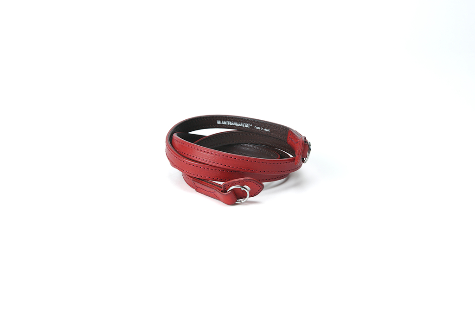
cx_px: 238
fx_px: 924
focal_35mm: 70
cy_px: 158
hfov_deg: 28.8
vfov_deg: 19.5
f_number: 13
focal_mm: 70
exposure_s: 1/60
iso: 100
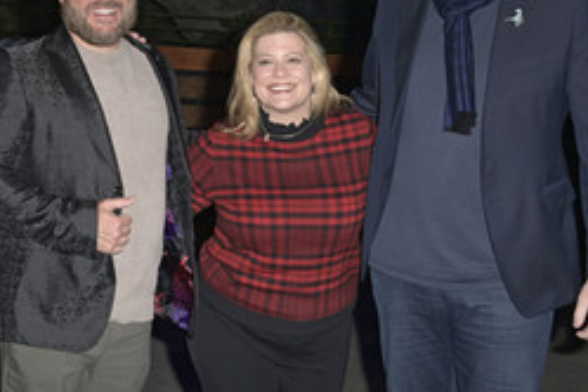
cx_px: 164
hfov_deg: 23.2
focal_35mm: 87
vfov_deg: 15.6
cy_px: 68
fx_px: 1421
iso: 1250
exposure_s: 1/250
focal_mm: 48
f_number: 6.3
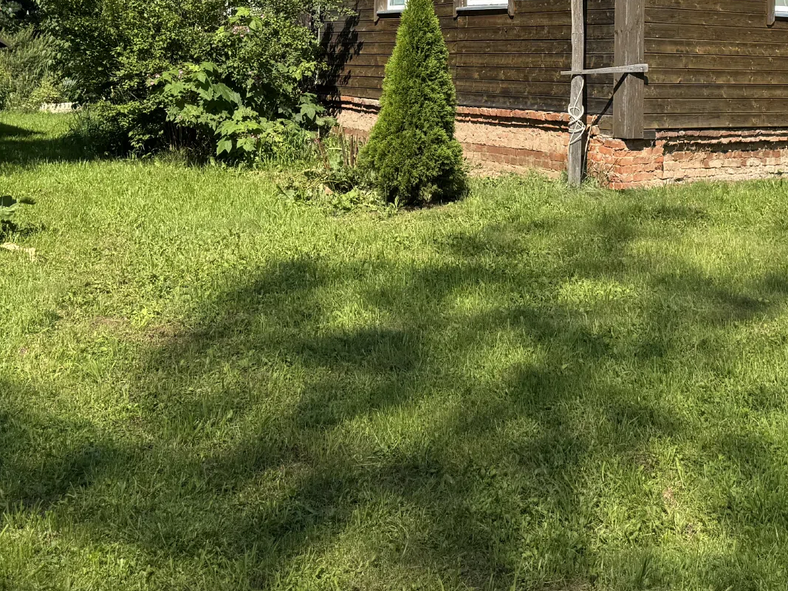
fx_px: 1229
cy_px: -24
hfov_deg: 35.0
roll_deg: +0.5
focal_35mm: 54
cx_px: 561
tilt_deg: +5.4
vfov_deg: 25.5
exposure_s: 1/2604
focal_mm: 6.76
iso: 80
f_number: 1.78
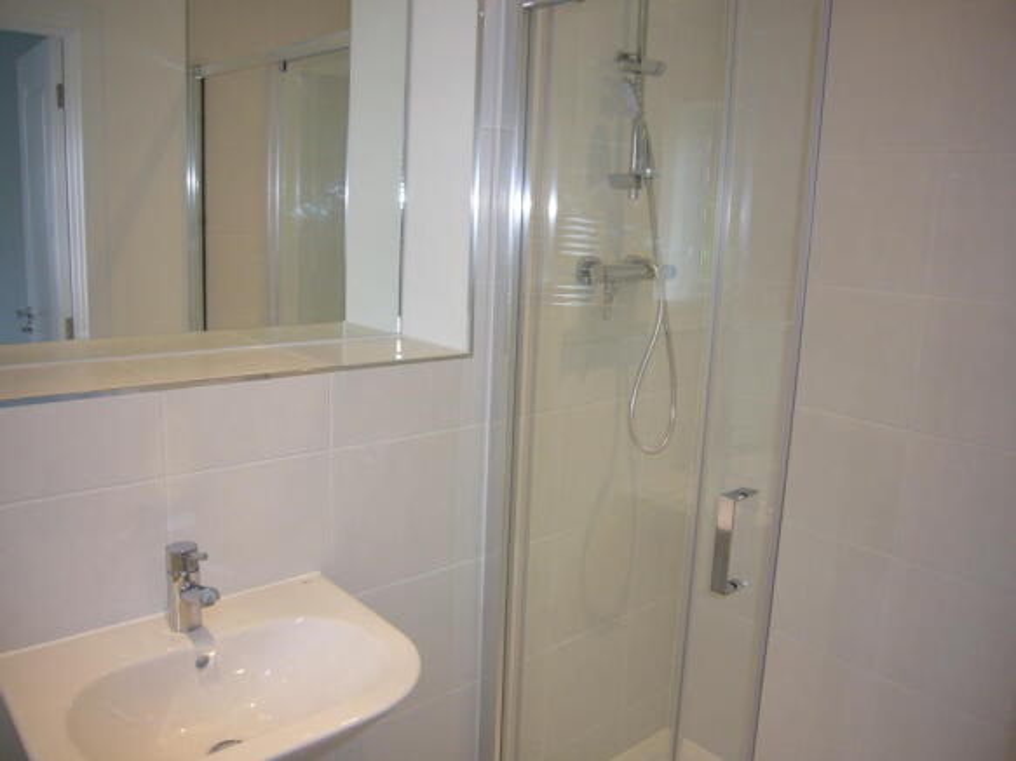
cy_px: 380
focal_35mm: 28
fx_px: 822
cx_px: 508
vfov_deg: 49.7
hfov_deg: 63.5
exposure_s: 1/30
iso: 100
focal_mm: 4.6
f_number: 2.8
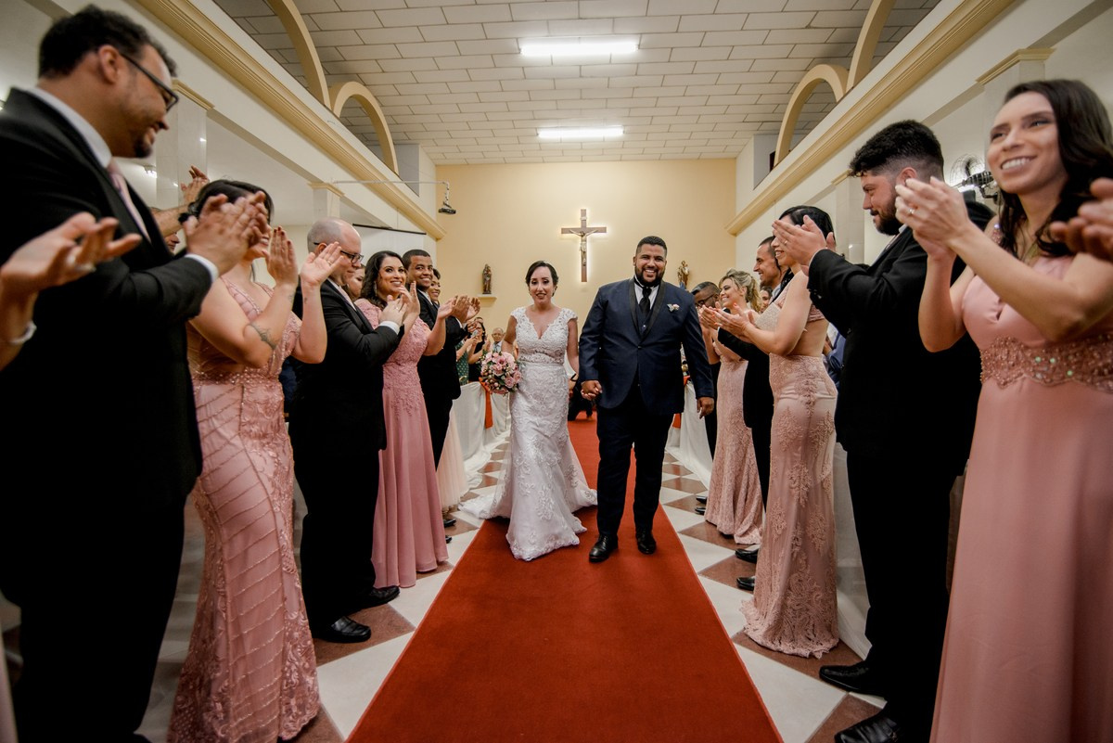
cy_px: 372
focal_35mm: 16
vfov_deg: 73.8
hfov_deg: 96.7
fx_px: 495
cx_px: 556
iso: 1250
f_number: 2.8
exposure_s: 1/100
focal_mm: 16
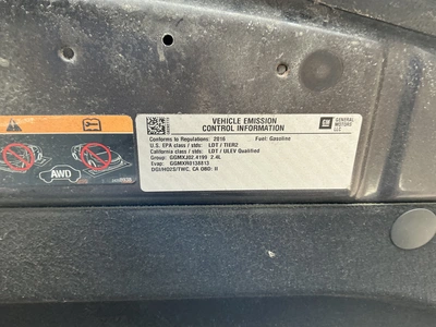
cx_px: 218
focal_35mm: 28
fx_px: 353
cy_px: 164
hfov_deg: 63.4
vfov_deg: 49.7
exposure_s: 1/122
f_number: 1.8
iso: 64
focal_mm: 3
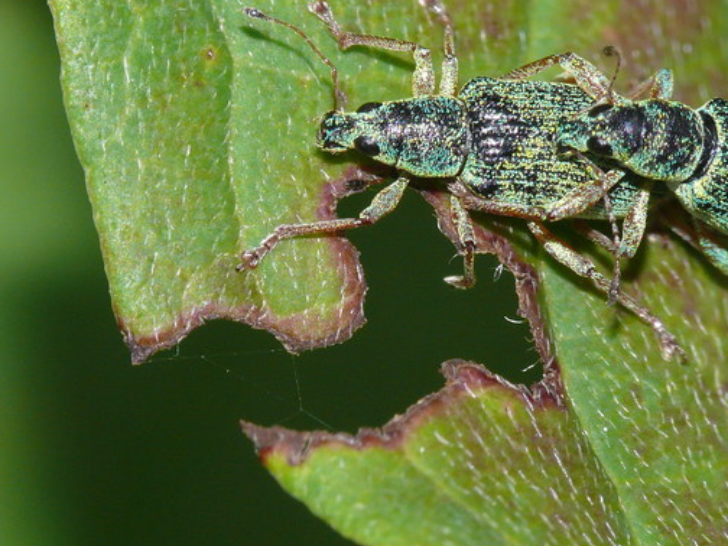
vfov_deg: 2.1
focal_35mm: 711
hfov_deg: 2.8
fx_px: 14953
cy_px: 230
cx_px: 365
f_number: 11
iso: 200
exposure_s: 1/200
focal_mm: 88.8
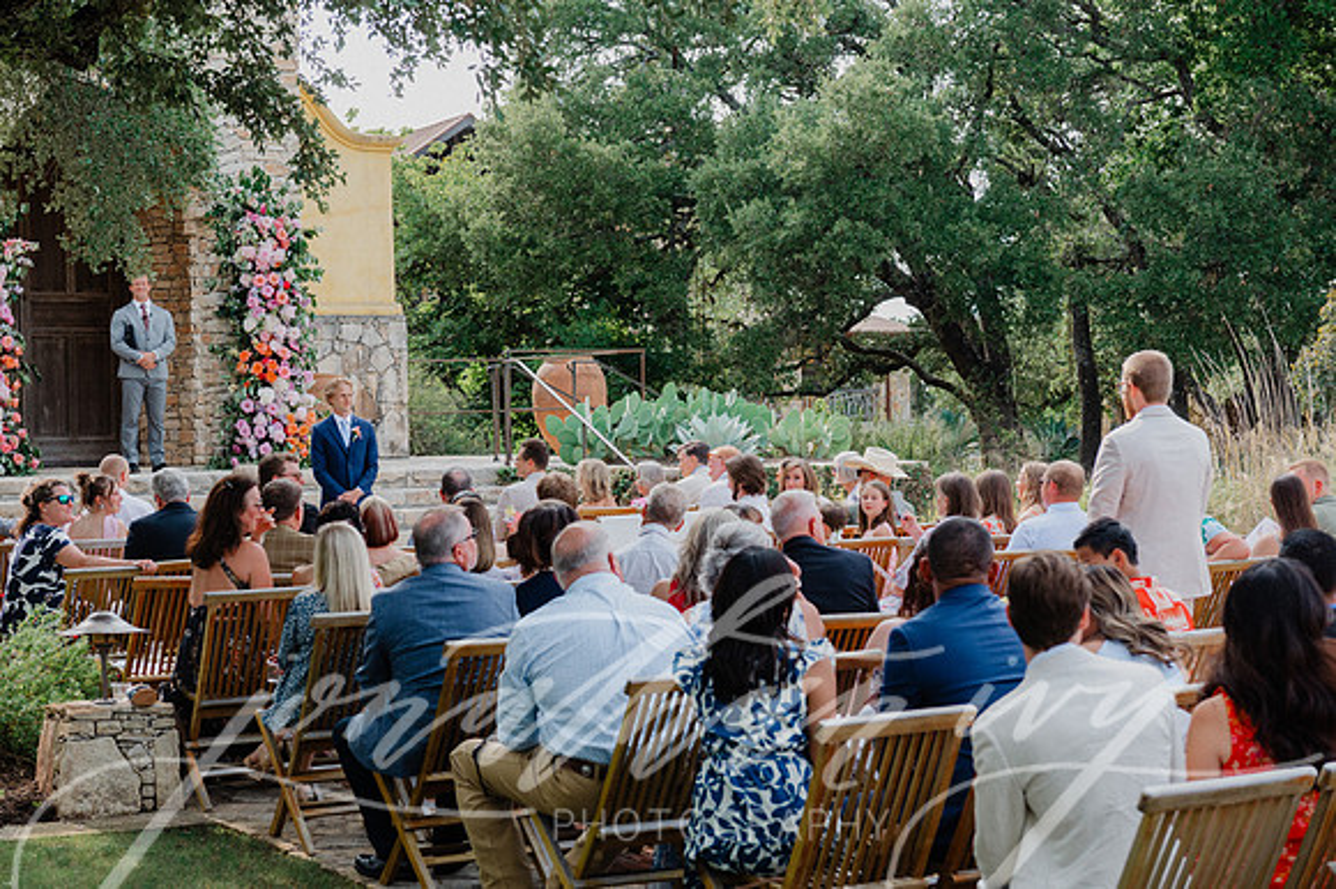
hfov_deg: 32.4
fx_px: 2299
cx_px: 668
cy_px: 444
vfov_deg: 21.9
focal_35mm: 62
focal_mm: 62
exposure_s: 1/2000
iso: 900
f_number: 5.6
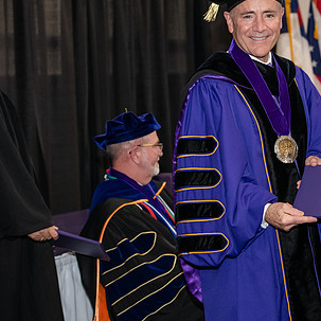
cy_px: 129
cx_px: 291
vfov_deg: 15.3
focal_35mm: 114
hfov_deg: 15.1
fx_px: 1196
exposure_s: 1/200
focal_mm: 70
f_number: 5
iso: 2500
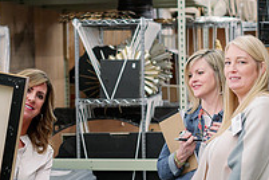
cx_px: 70
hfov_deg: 14.2
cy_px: 218
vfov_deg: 9.4
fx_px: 1076
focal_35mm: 144
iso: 2000
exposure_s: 1/250
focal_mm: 50
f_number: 2.8
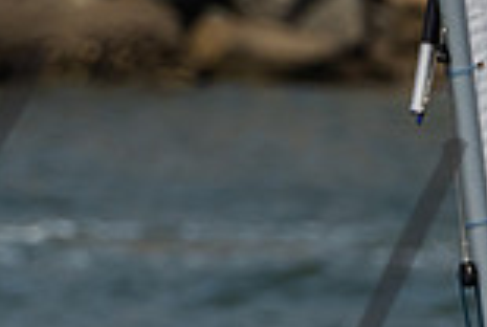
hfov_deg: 1.1
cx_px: 197
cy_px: 531
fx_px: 25562
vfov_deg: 0.7
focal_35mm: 1886
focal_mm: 370
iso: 320
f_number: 8
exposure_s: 1/1600
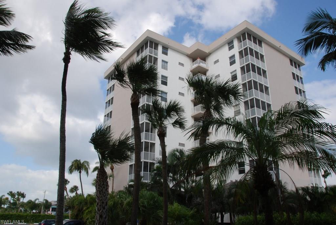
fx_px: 252
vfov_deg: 48.1
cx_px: 168
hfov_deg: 67.3
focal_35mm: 27
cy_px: 112
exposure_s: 1/200
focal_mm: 18
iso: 100
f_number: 7.1
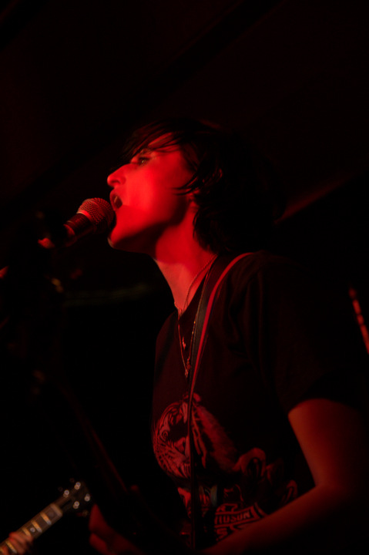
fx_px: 1155
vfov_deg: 27.0
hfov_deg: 18.2
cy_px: 278
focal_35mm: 75
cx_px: 184
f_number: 2.8
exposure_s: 1/30
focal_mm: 50
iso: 800
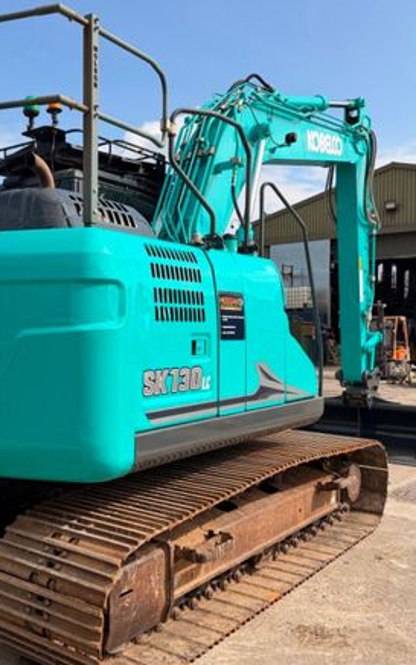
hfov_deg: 35.2
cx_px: 85
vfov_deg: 55.3
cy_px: 342
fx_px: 634
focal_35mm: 35
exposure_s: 1/4167
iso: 80
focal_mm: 6.76
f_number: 1.78
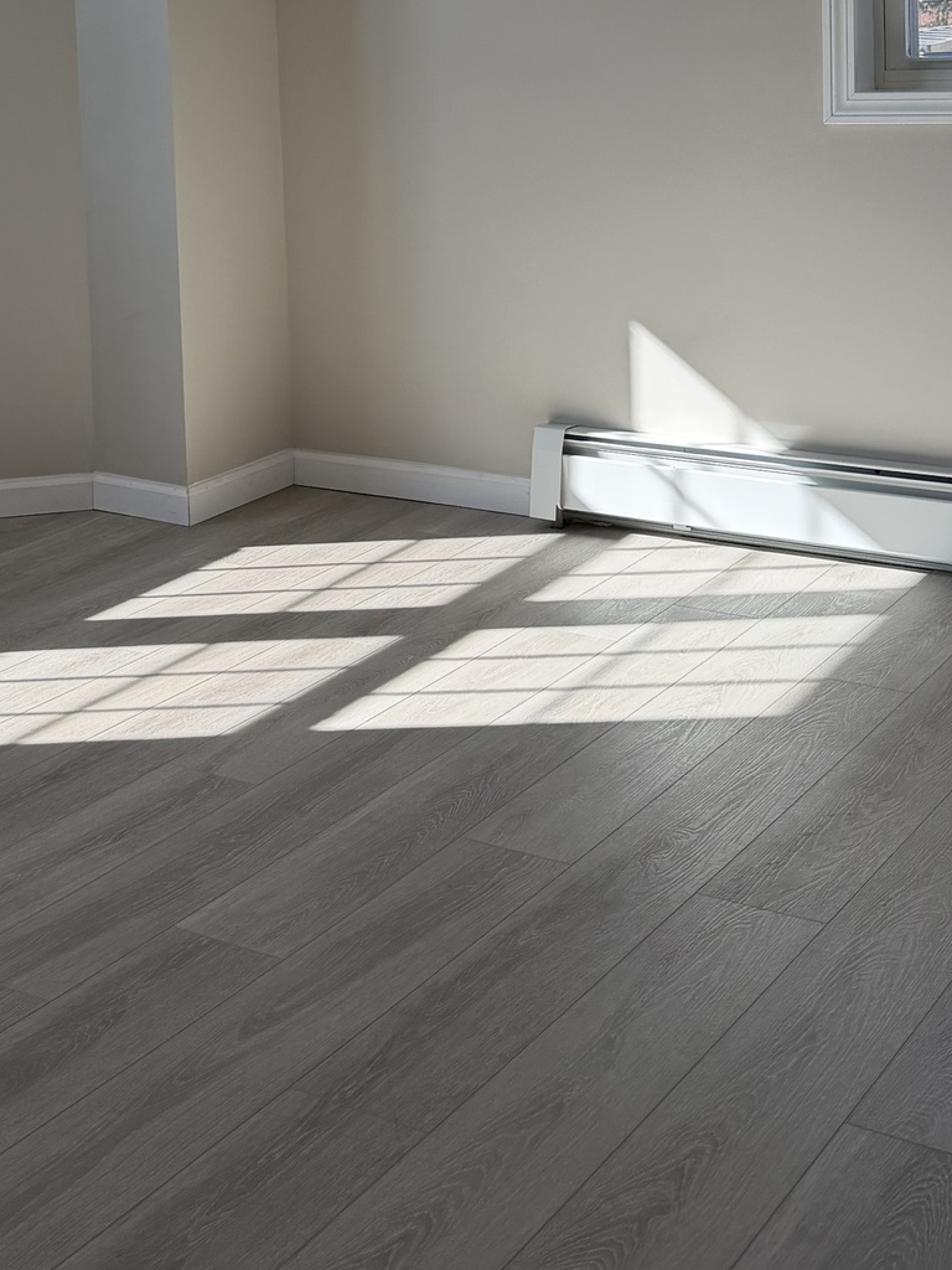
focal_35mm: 54
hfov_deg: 26.8
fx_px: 1980
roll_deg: +2.1
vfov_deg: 33.6
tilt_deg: -3.5
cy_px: 117
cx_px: 304
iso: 100
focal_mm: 6.76
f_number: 1.78
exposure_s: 1/637
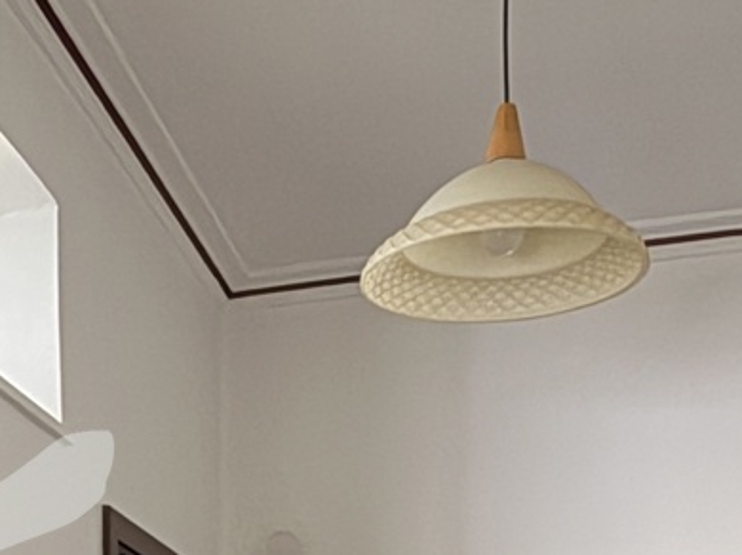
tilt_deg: -2.0
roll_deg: +0.4
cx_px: 114
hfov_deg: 27.4
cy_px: 876
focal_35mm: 69
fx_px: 1478
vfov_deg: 18.4
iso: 500
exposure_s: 1/40
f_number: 2.2
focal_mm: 2.22
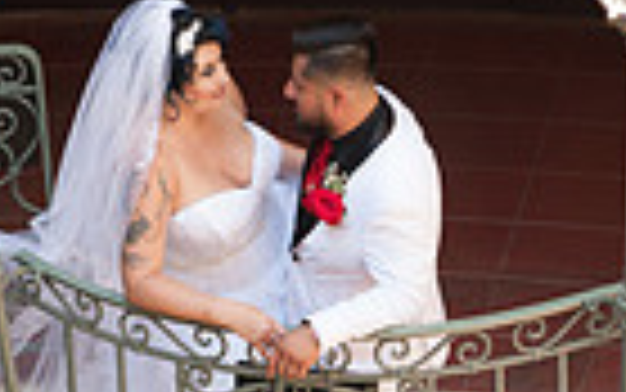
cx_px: 281
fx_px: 4233
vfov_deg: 5.3
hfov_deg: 8.5
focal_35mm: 248
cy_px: 333
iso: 250
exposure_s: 1/125
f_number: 5.6
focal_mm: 75
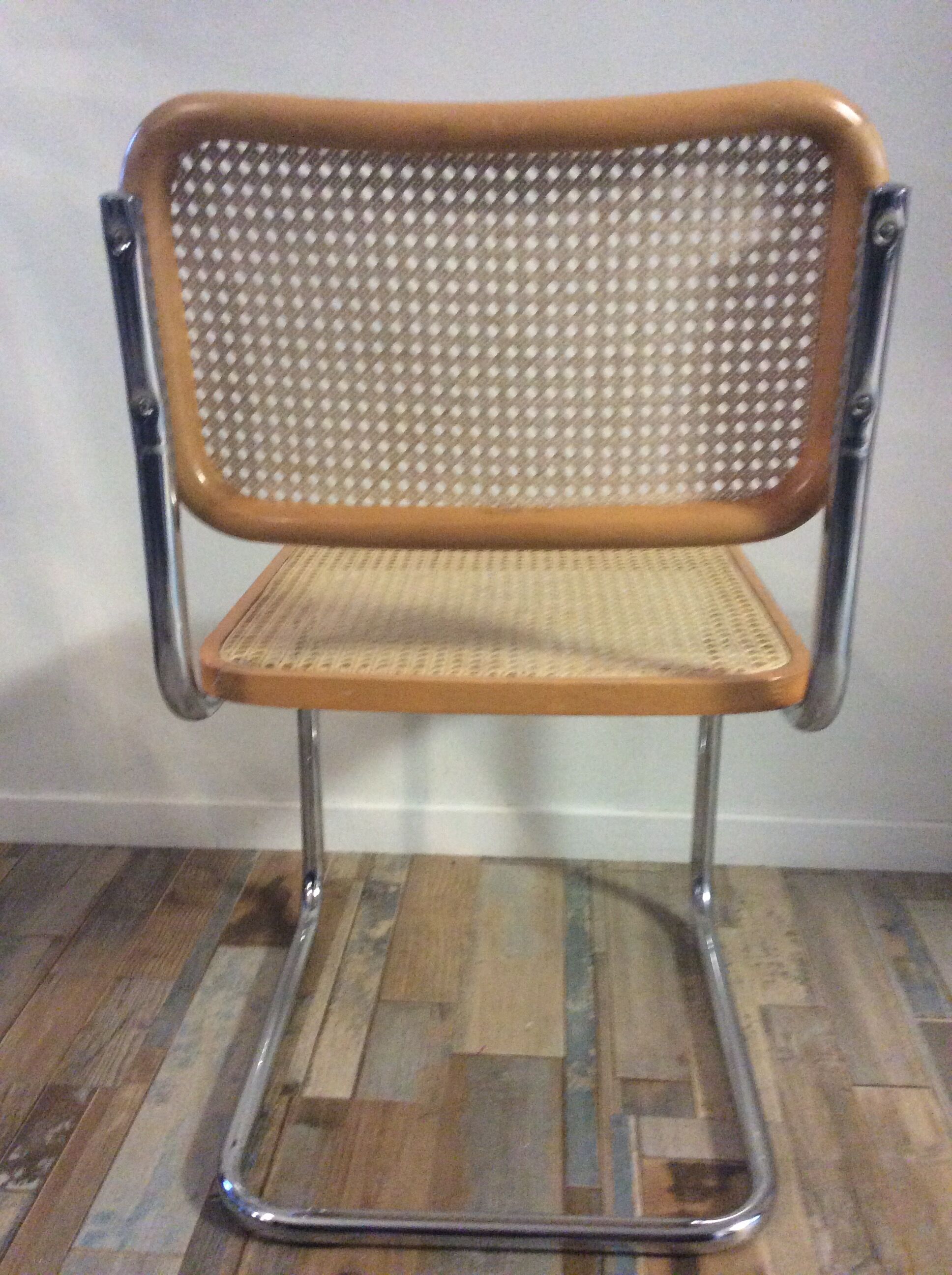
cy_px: 638
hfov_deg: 44.1
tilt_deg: -20.5
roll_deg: +0.8
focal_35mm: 32
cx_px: 476
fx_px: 1177
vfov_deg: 56.9
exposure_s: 1/17
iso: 250
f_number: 2.4
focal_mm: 3.3
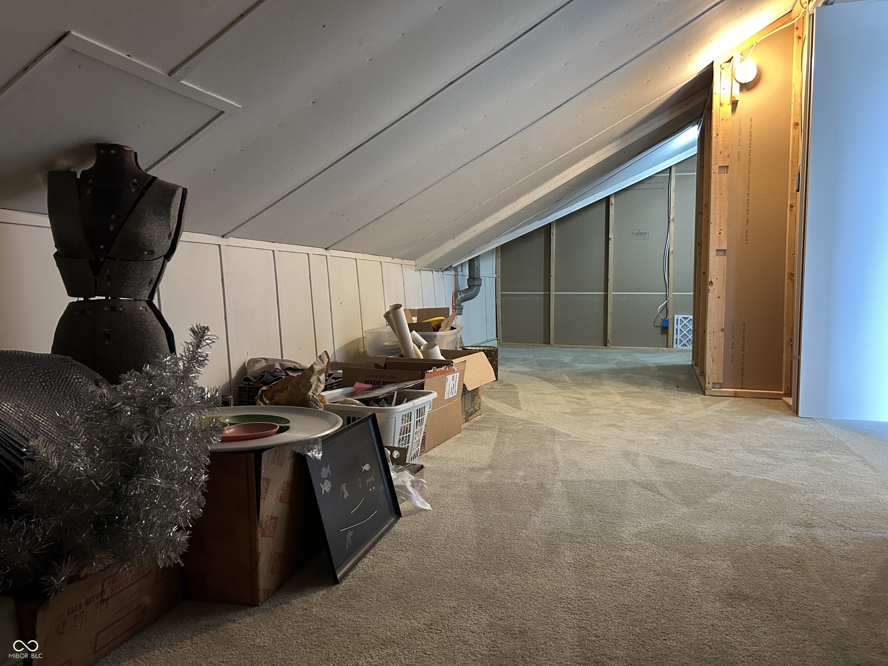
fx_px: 667
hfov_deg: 67.3
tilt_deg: -4.2
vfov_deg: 53.1
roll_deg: +0.1
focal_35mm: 26
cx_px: 444
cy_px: 333
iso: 400
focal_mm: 5.7
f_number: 1.5
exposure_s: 1/40
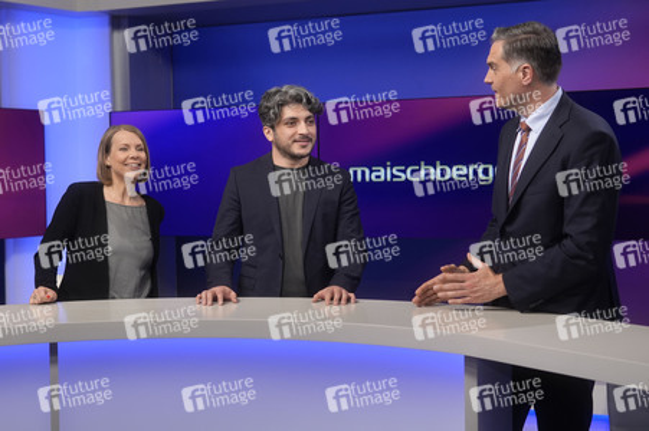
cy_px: 216
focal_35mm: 45
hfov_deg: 43.6
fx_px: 811
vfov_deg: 29.8
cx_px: 324
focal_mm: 30
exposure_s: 1/250
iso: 640
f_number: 2.2
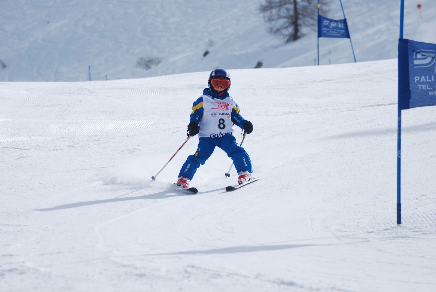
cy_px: 146
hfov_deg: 8.3
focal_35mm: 248
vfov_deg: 5.6
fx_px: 3001
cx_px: 218
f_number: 5.3
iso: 100
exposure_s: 1/1250
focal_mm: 165
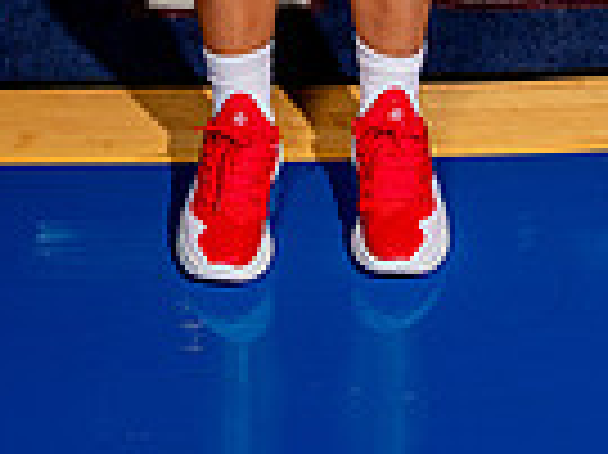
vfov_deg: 14.8
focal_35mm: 77
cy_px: -512
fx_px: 1351
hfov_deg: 25.3
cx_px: 257
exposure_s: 1/125
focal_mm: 24
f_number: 7.1
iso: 250
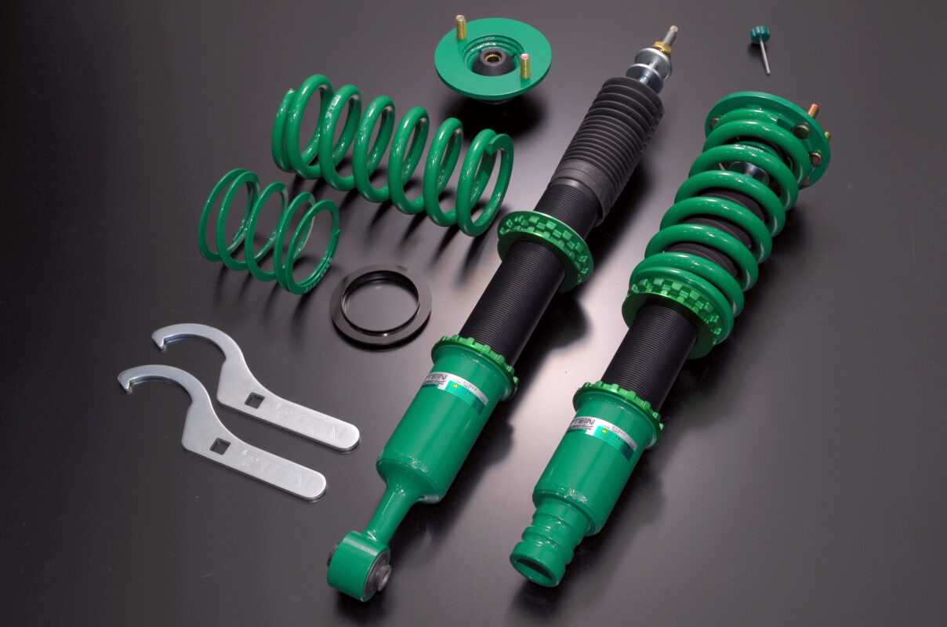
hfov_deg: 38.3
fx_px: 1365
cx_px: 474
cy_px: 314
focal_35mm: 52
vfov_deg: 25.9
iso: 100
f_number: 9
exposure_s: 1/30
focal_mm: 35
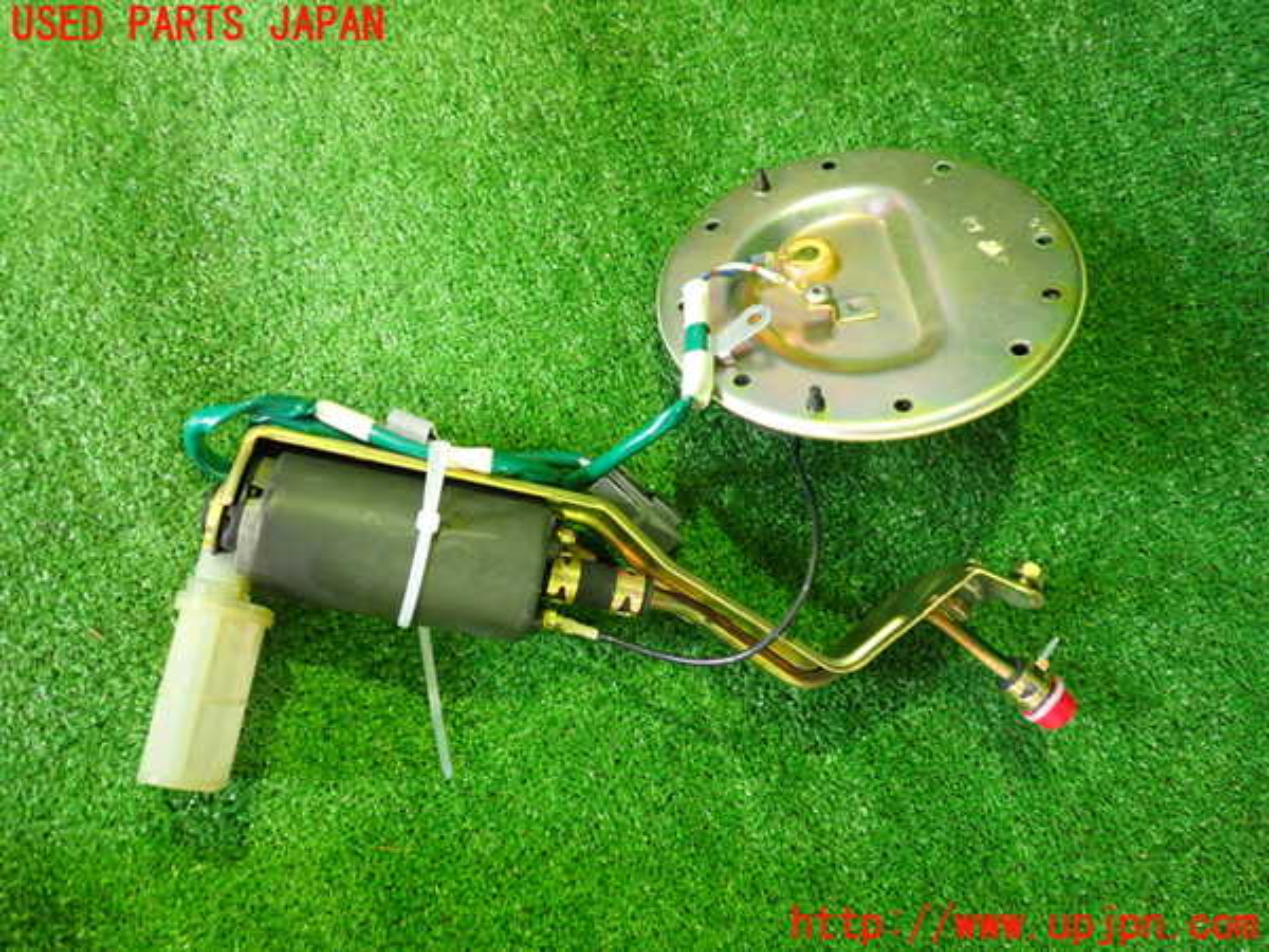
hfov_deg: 60.0
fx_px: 1100
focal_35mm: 30
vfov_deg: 46.8
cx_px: 634
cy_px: 476
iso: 800
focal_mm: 5.4
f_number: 2.3
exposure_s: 1/30
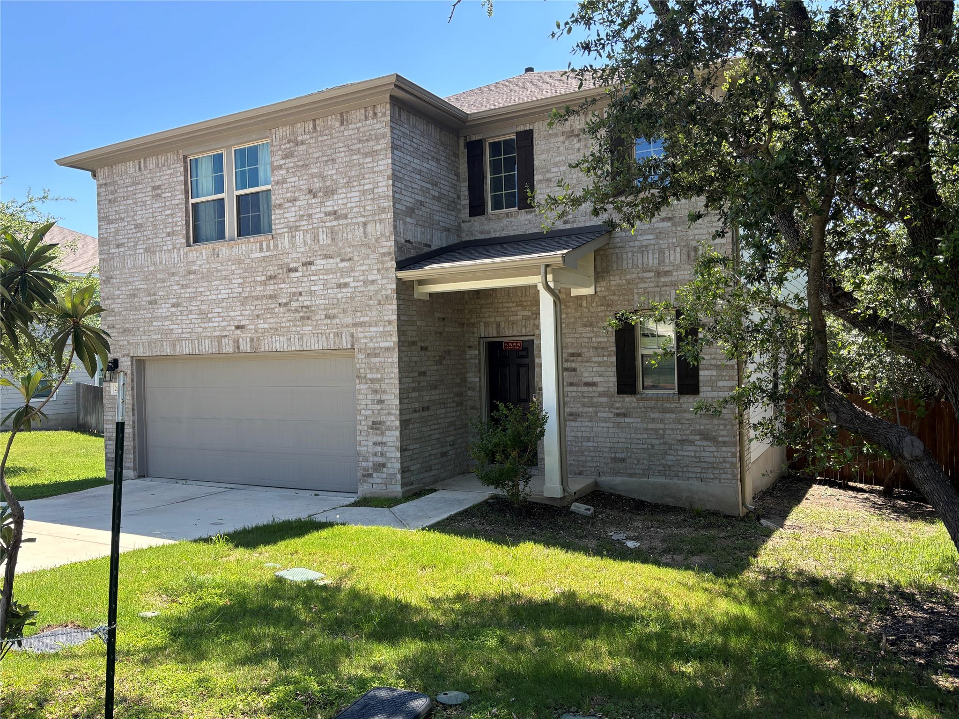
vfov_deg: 53.1
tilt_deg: -0.4
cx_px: 480
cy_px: 360
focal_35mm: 26
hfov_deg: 67.3
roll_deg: +1.6
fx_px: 720
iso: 50
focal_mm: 5.96
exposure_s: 1/787
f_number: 1.6
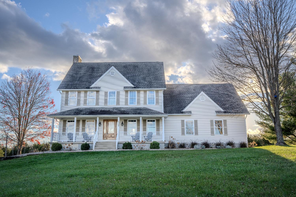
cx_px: 148
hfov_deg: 61.9
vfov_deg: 43.6
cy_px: 98
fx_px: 247
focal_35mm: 30
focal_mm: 30
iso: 200
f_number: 8
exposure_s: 1/800
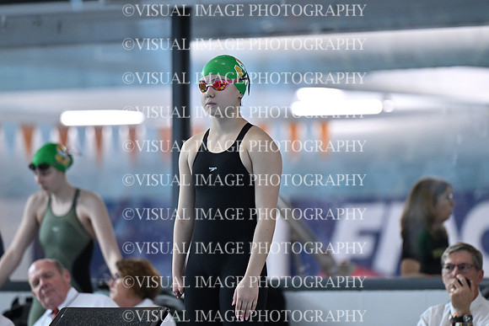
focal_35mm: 300
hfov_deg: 6.9
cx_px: 244
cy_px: 163
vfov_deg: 4.6
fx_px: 4076
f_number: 2.8
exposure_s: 1/1600
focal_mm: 200
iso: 1250
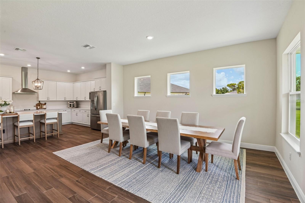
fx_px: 136
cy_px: 102
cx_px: 152
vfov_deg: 73.7
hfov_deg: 96.7
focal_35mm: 16
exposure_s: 1/30
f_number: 8
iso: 400
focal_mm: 16
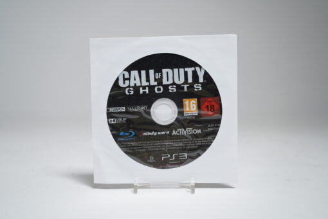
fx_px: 392
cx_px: 164
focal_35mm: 43
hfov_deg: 45.4
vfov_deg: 31.2
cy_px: 110
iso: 1000
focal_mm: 43
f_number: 5.6
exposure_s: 1/60
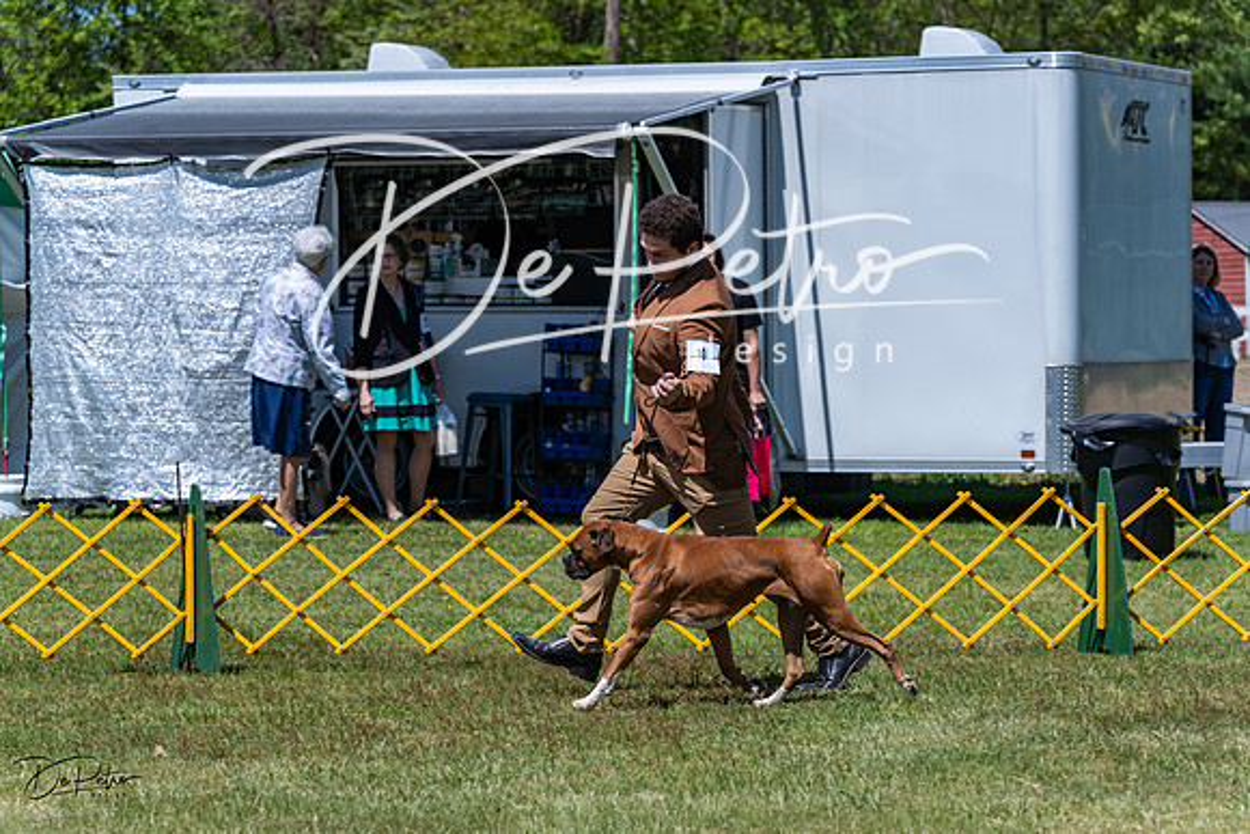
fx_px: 4411
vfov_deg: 10.8
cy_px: 417
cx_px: 625
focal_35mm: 127
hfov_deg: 16.1
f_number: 6.3
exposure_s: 1/640
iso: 100
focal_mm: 127
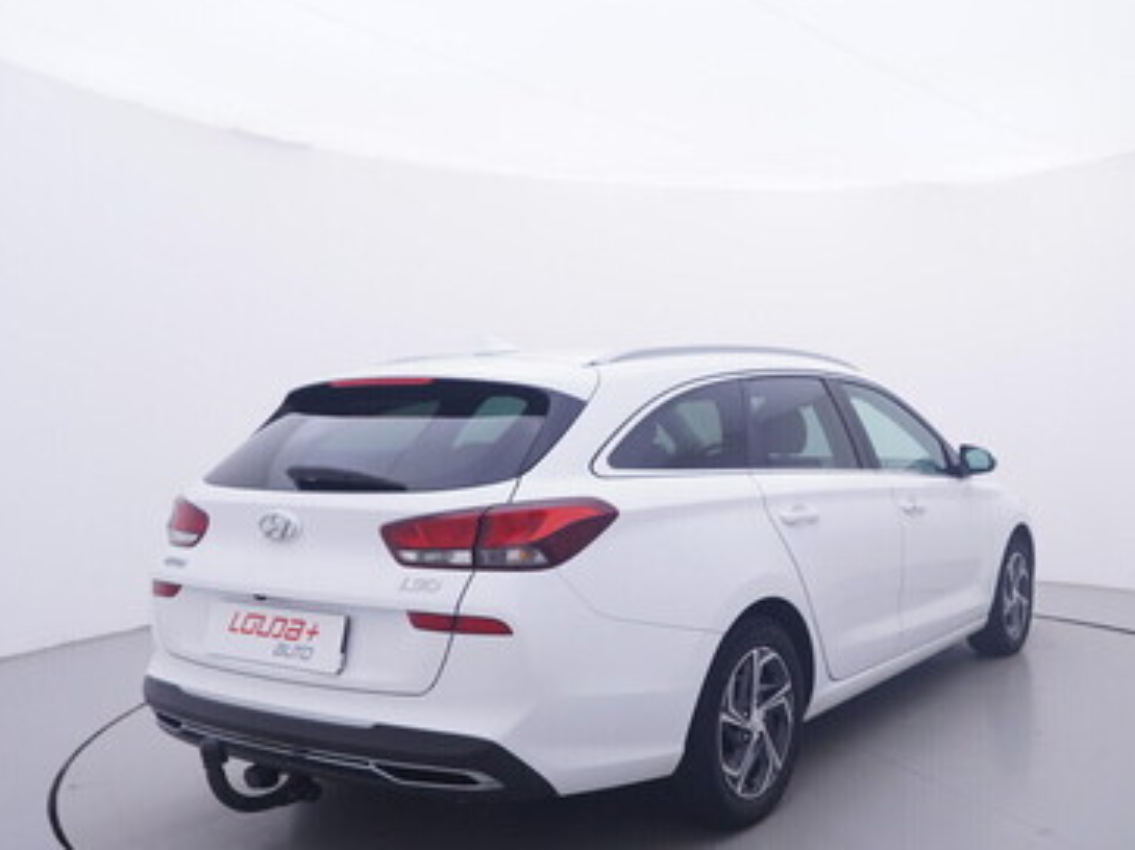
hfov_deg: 54.4
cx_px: 777
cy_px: 477
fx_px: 1073
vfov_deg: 43.2
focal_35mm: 33
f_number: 5
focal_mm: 15
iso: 200
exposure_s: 1/80
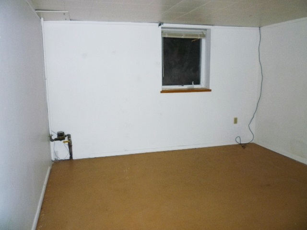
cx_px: 154
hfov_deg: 61.7
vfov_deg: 48.2
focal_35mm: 29
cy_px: 115
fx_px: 257
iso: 125
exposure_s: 1/30
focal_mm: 5.2
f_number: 3.3
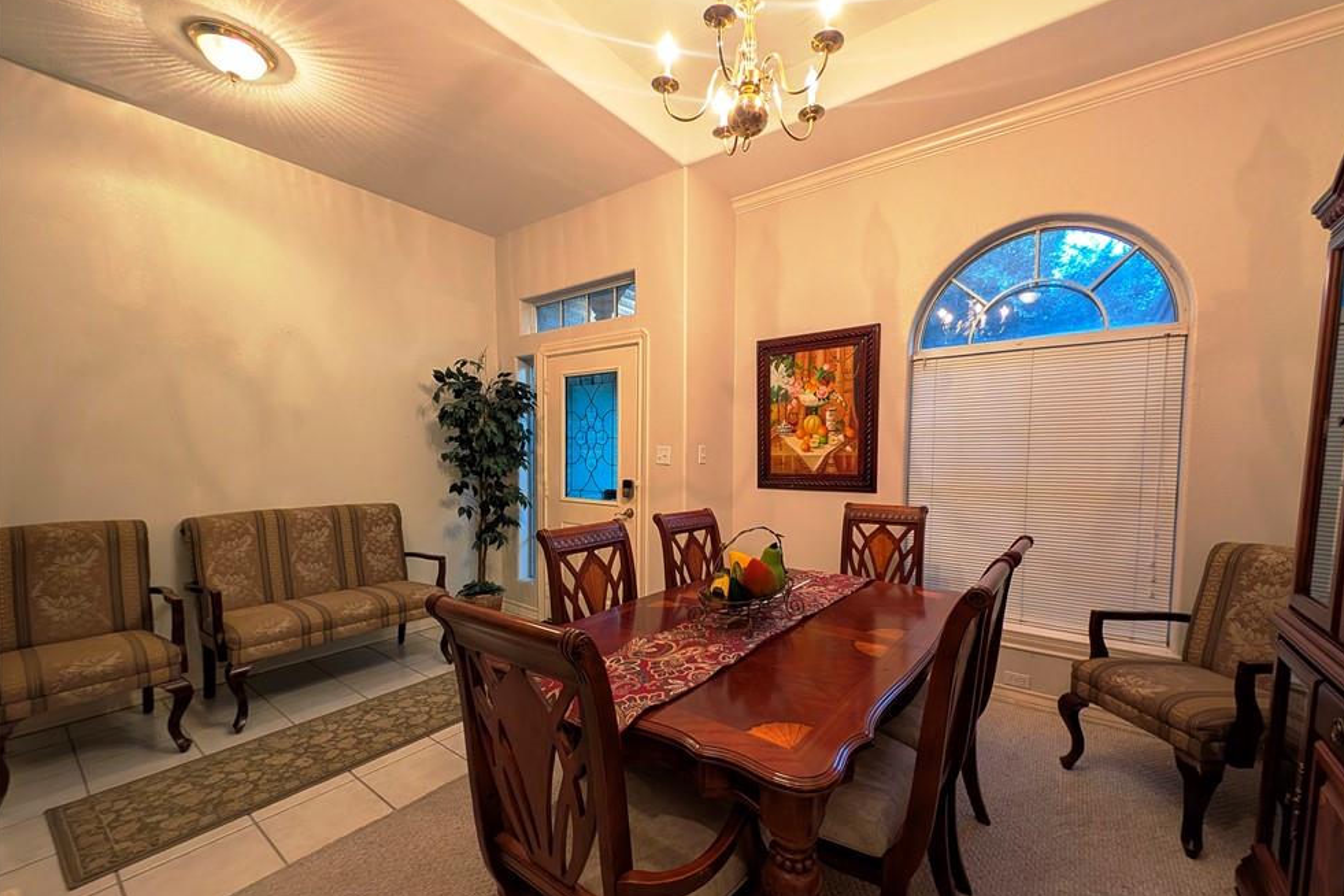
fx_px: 485
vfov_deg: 85.2
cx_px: 693
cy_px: 486
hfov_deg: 108.3
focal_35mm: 13
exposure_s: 1/24
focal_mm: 2.23
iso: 120
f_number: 1.95
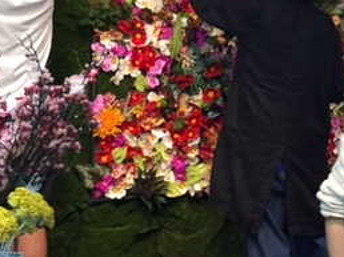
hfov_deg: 26.4
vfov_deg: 20.0
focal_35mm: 72
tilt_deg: +3.2
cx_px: 292
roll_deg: -1.0
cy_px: 31
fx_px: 715
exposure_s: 1/30
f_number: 2.2
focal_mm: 4.15
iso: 50
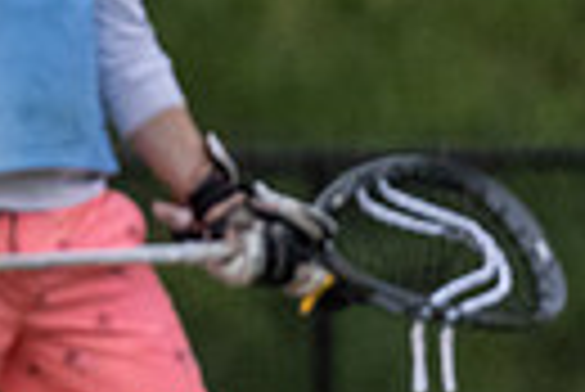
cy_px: 115
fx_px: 51732
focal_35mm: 3180
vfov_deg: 0.4
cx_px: -1175
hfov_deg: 0.6
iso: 2500
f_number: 5.6
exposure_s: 1/1000
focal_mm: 500
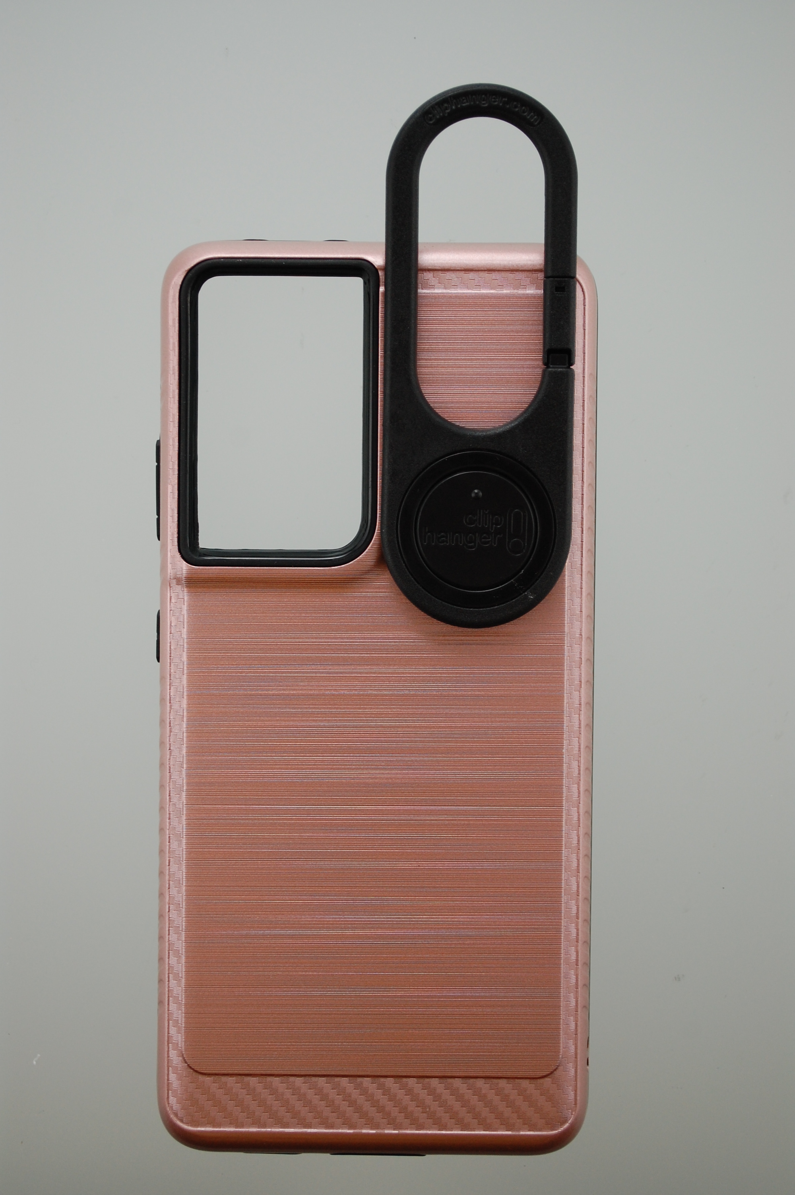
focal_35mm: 54
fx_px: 1792
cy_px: 598
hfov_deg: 25.0
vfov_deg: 36.9
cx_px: 398
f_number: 5.3
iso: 400
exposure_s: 1/40
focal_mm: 36
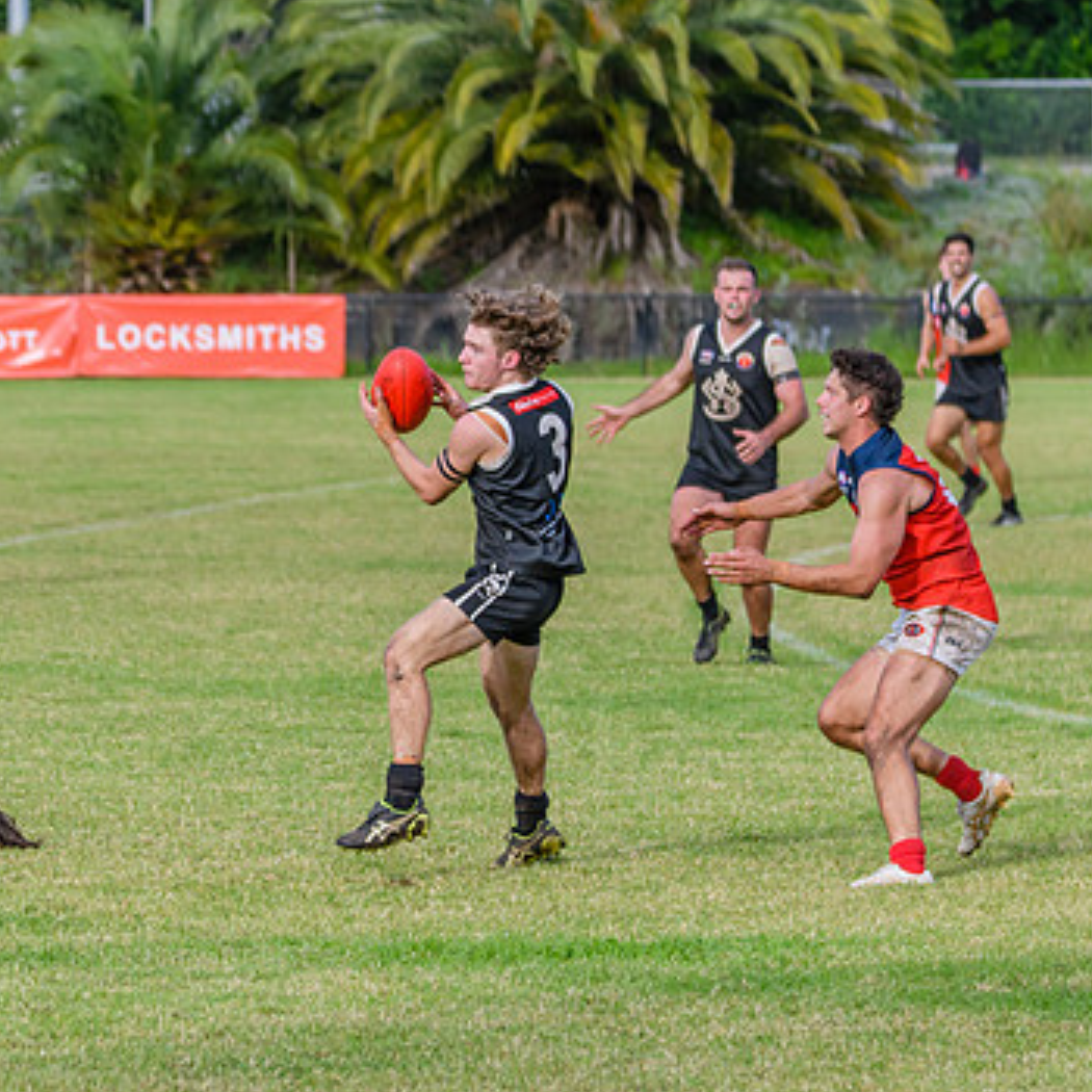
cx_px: 560
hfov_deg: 5.9
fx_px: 10671
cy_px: 726
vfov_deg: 5.9
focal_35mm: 299
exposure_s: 1/2000
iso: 800
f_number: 5
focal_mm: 150
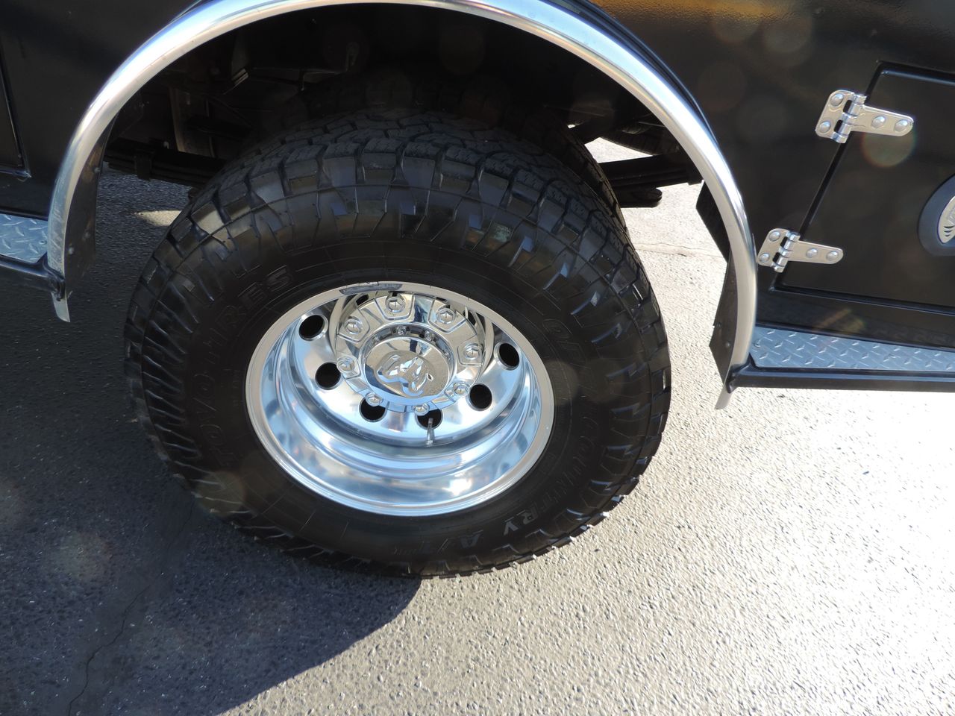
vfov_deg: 56.8
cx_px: 478
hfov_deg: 71.6
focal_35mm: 24
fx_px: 662
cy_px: 358
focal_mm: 4.3
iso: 80
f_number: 3
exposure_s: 1/100
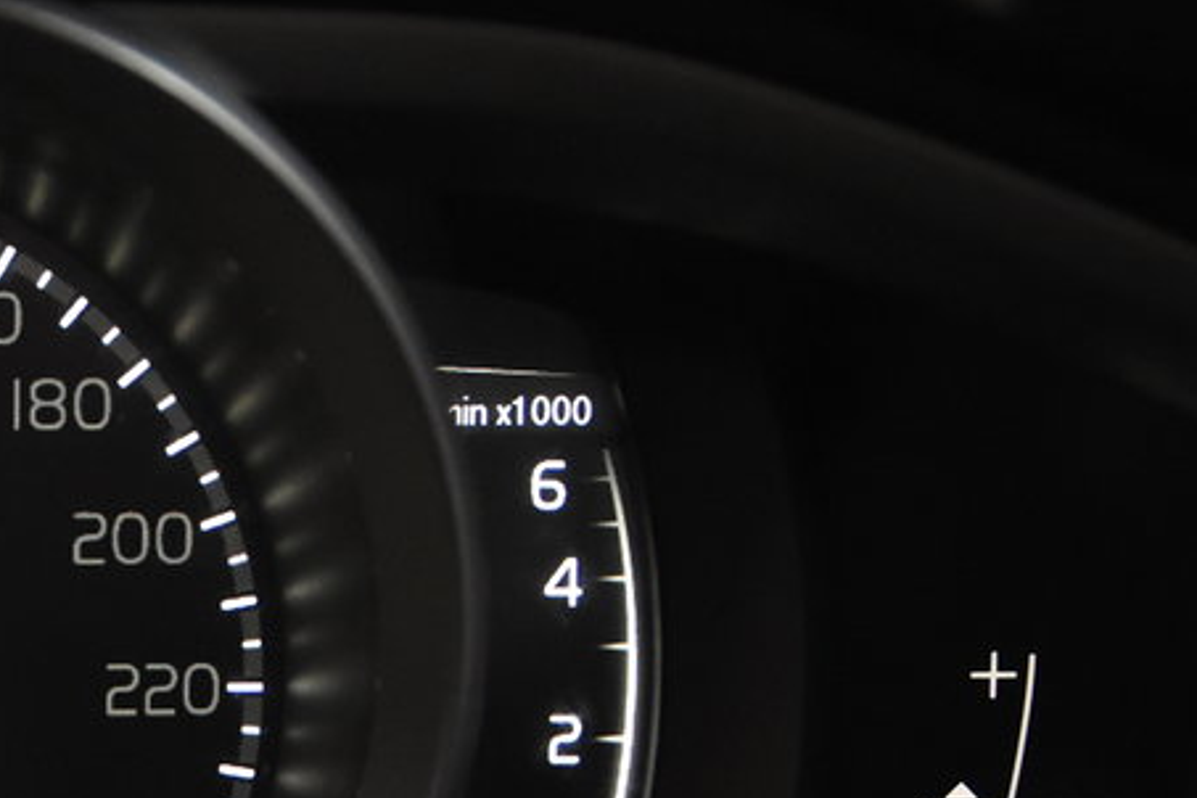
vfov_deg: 10.4
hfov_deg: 15.0
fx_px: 4369
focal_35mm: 131
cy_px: 606
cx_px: -270
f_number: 3.3
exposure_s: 1/50
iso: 2500
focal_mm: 31
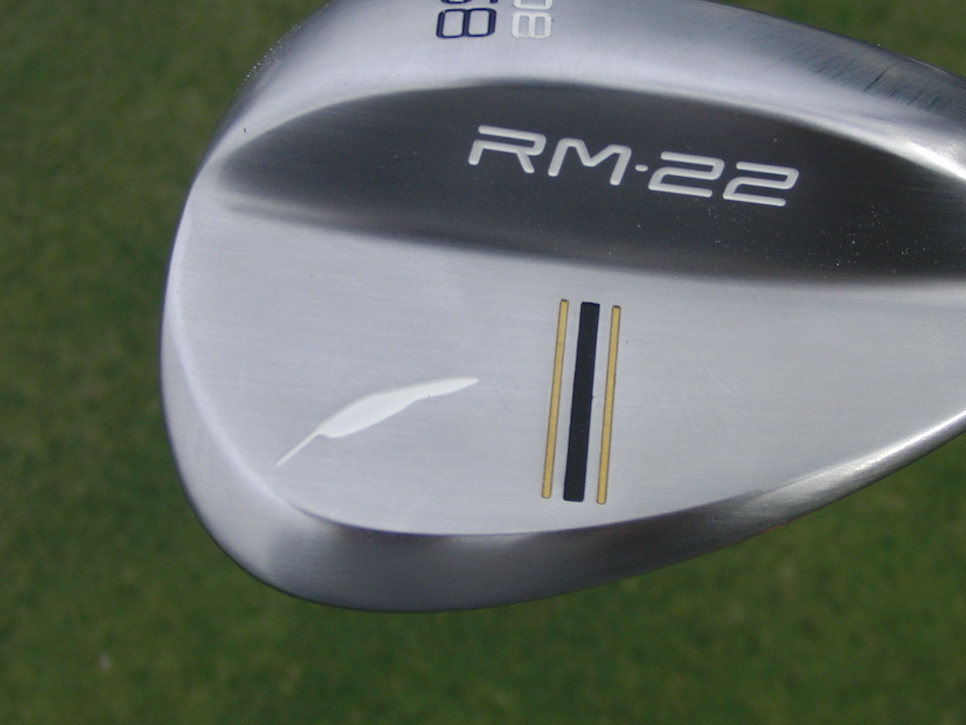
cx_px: 606
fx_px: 1340
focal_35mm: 48
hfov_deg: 39.4
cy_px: 297
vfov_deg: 30.2
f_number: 3.6
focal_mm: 6.42
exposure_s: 1/640
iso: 100
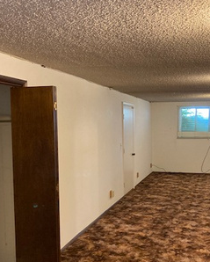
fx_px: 341
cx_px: 133
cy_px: 146
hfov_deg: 34.0
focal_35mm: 44
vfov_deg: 41.9
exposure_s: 1/40
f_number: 1.8
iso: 250
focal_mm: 3.99
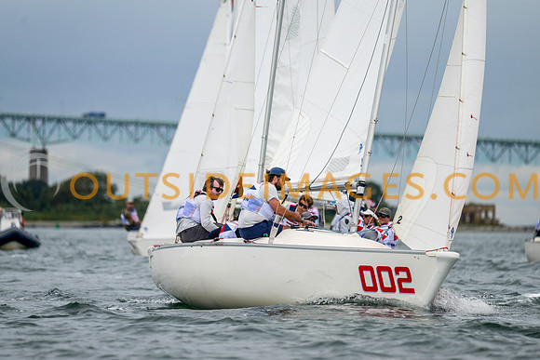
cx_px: 270
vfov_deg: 4.6
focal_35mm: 300
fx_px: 4501
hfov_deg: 6.9
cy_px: 180
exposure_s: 1/1000
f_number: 4
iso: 125
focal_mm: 300
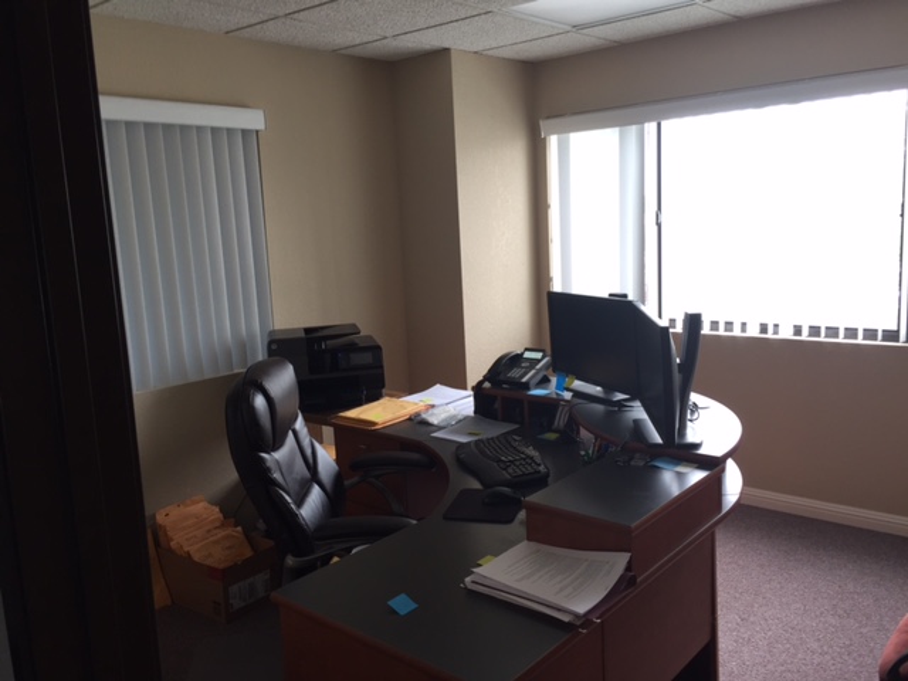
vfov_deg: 48.2
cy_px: 340
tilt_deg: -7.3
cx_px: 454
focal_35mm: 29
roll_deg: +3.3
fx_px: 761
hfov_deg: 61.7
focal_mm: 4.15
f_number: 2.2
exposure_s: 1/30
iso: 40
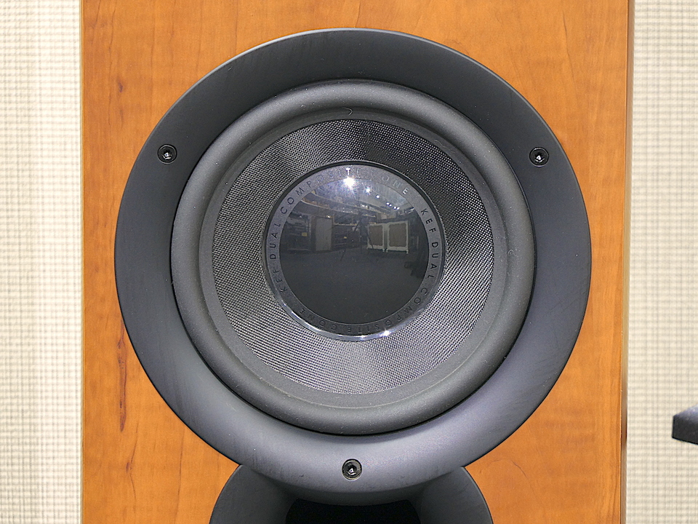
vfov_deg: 5.3
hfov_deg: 7.0
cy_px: 262
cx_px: 349
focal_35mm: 282
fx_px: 5686
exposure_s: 2.5
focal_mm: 50.5
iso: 100
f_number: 6.3
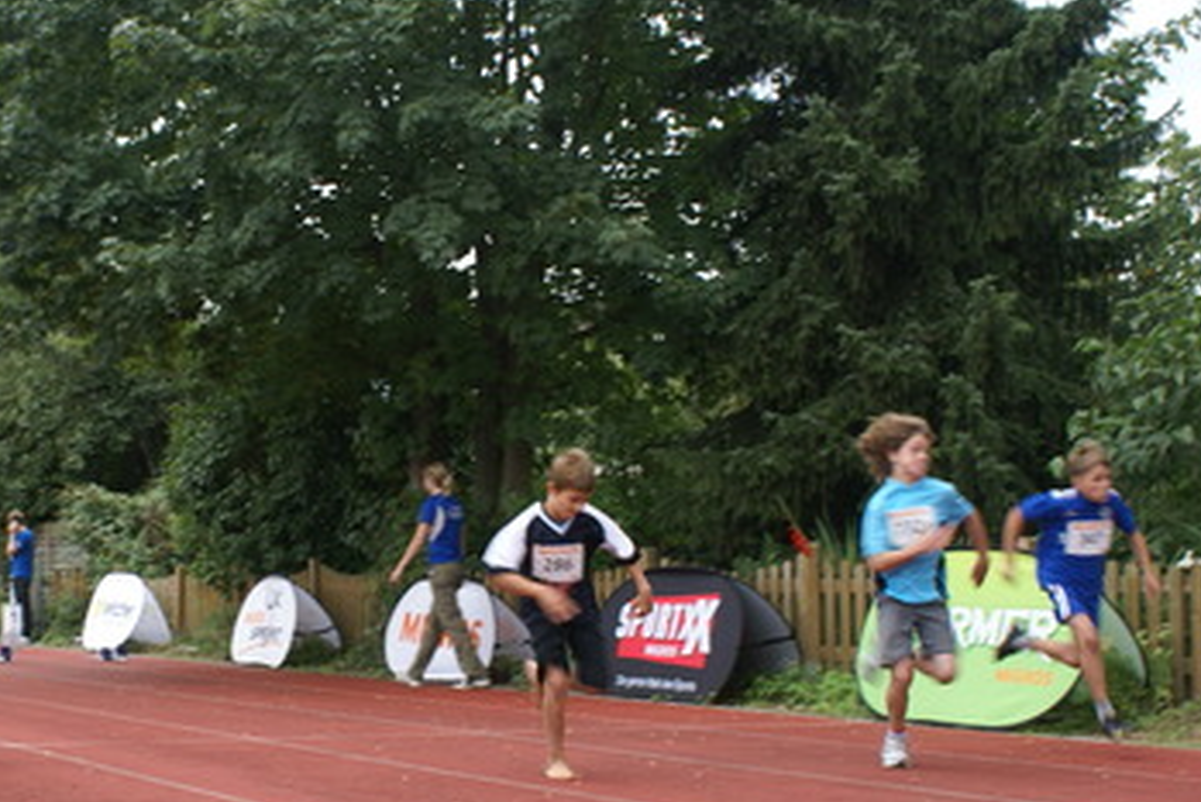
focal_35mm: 65
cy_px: 558
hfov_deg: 30.5
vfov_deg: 20.8
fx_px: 2169
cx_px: 313
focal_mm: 28
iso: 100
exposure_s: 1/80
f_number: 7.1
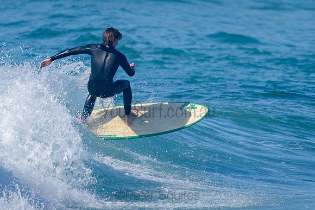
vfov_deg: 2.2
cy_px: 88
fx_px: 5363
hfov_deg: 3.4
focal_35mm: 613
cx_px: 139
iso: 250
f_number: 5.6
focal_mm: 500
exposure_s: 1/2000
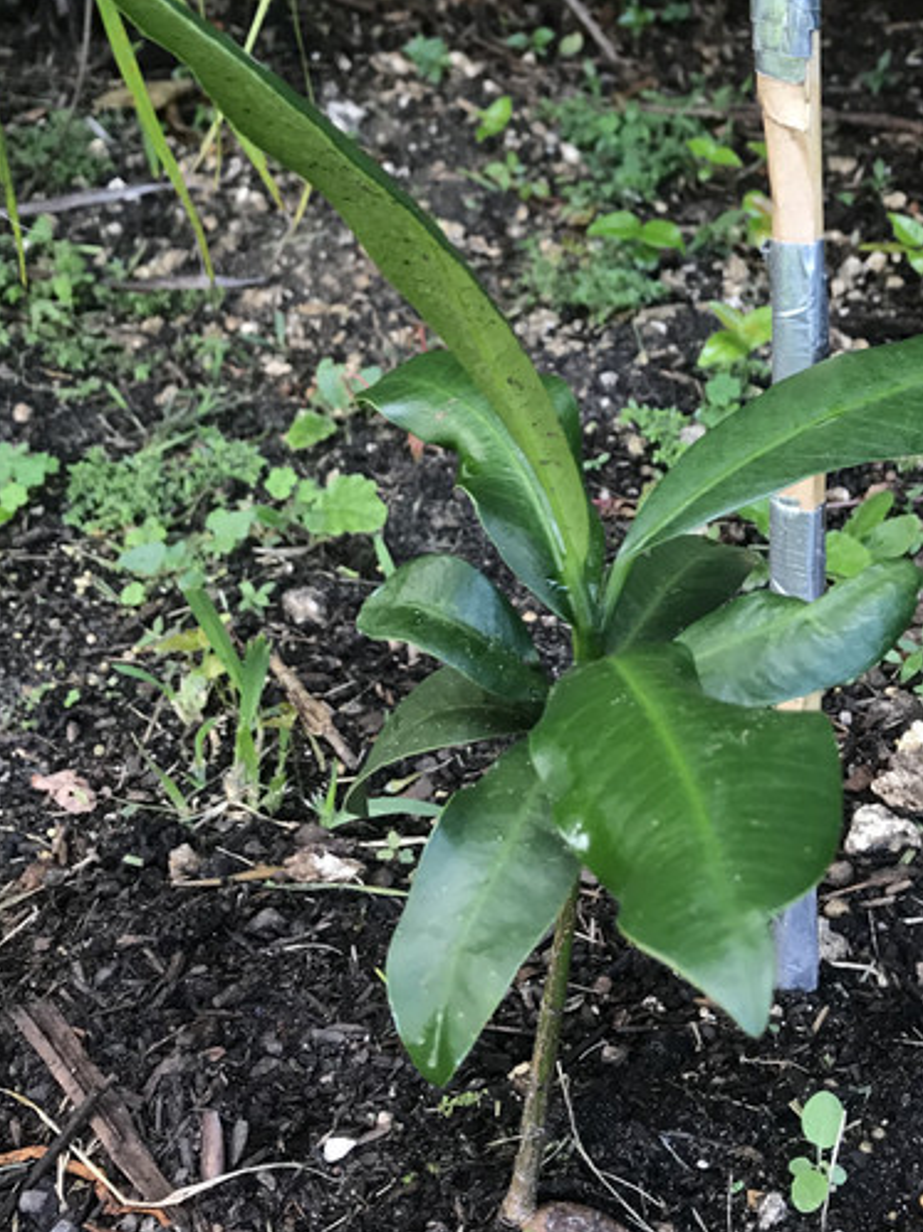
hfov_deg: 32.1
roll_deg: +0.5
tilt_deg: -23.5
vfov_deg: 41.9
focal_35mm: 45
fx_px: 1601
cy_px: 487
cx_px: 537
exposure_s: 1/30
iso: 32
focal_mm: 3.99
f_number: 1.8
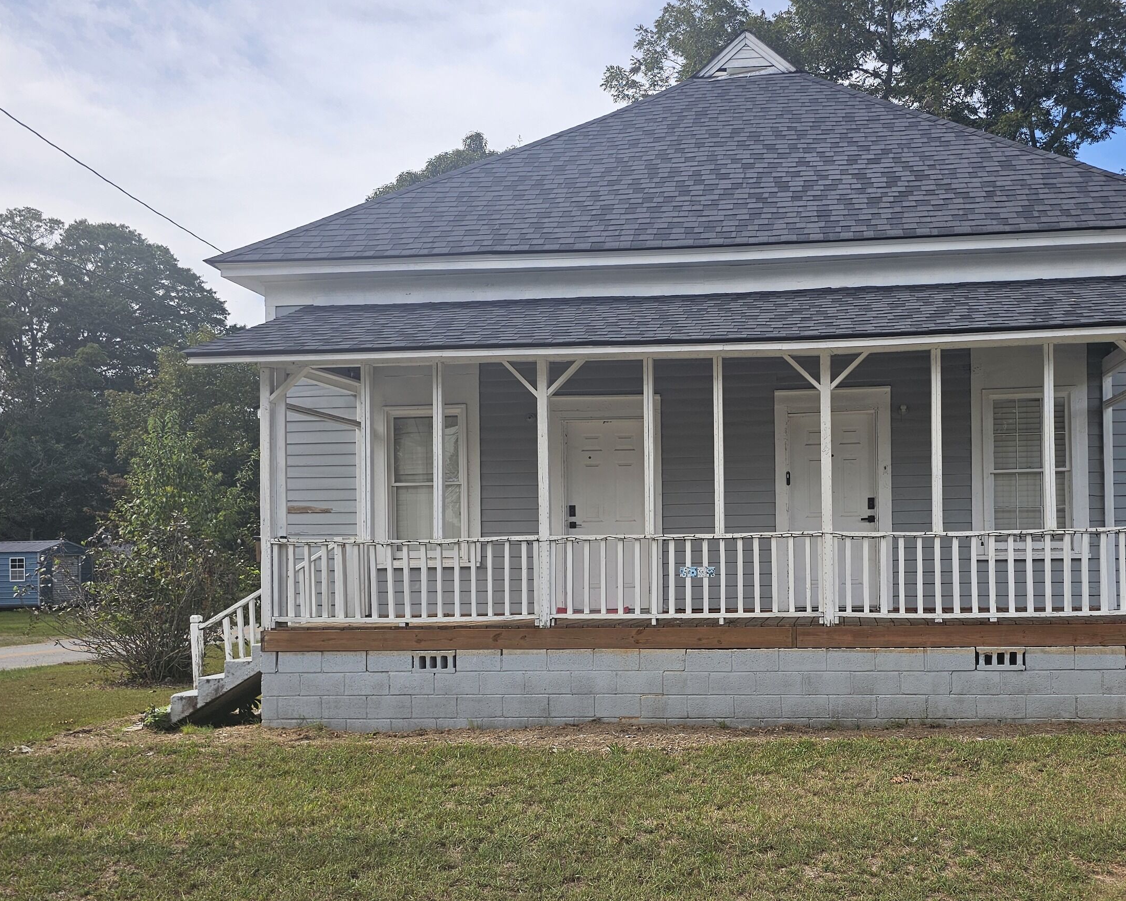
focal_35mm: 32
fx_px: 1066
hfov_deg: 54.8
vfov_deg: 45.5
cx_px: 725
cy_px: 542
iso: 10
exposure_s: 1/522
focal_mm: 6.3
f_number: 1.7
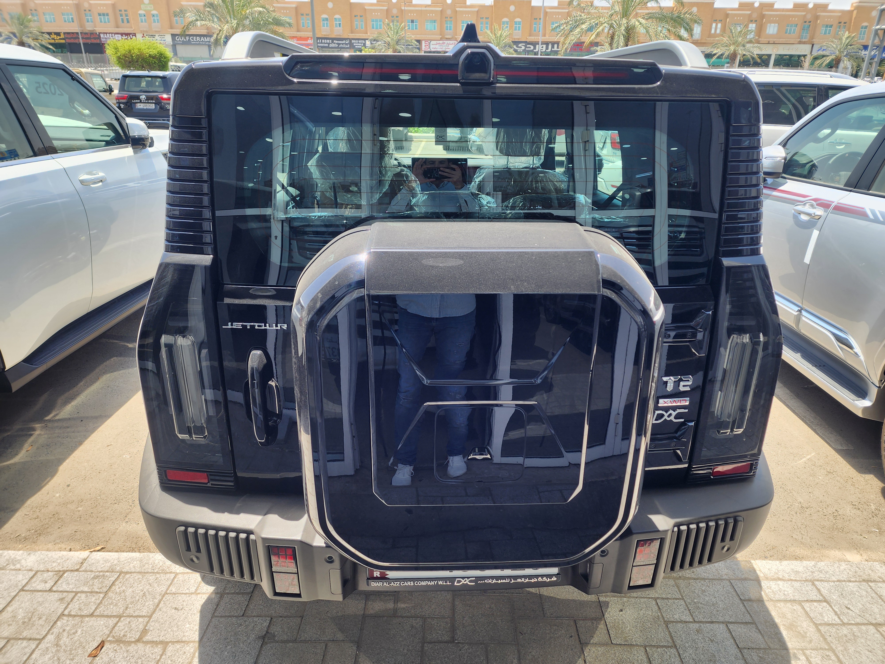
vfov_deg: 58.9
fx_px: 588
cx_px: 442
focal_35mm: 23
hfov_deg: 73.9
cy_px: 332
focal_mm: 6.4
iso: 12
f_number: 1.8
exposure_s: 1/233
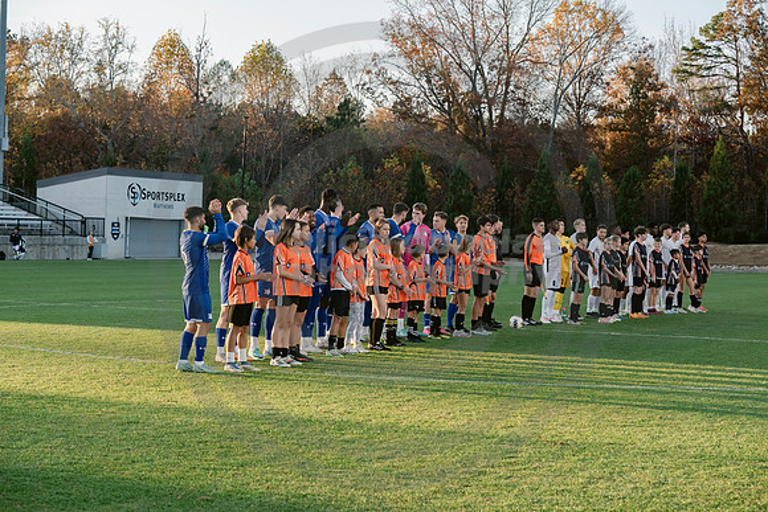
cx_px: 384
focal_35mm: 70
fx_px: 1494
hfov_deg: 28.8
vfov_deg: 19.5
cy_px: 256
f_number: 5.6
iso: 1250
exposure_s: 1/800
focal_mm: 70
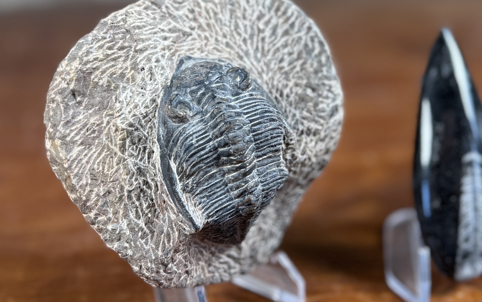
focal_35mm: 26
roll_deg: +1.3
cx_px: 245
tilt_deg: -17.7
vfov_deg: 47.6
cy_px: 141
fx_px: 342
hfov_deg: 70.4
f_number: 1.78
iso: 80
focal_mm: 6.76
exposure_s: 1/120
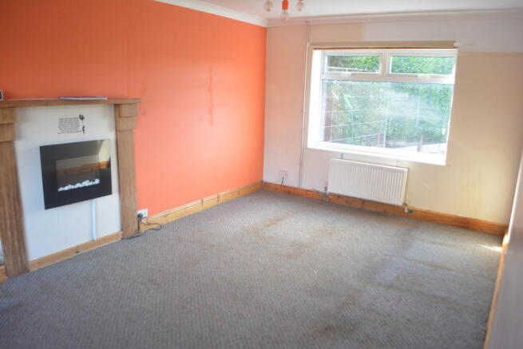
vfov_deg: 48.0
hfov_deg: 67.4
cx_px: 262
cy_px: 174
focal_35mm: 27
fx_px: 392
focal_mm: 18
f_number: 3.5
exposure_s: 1/100
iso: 1600
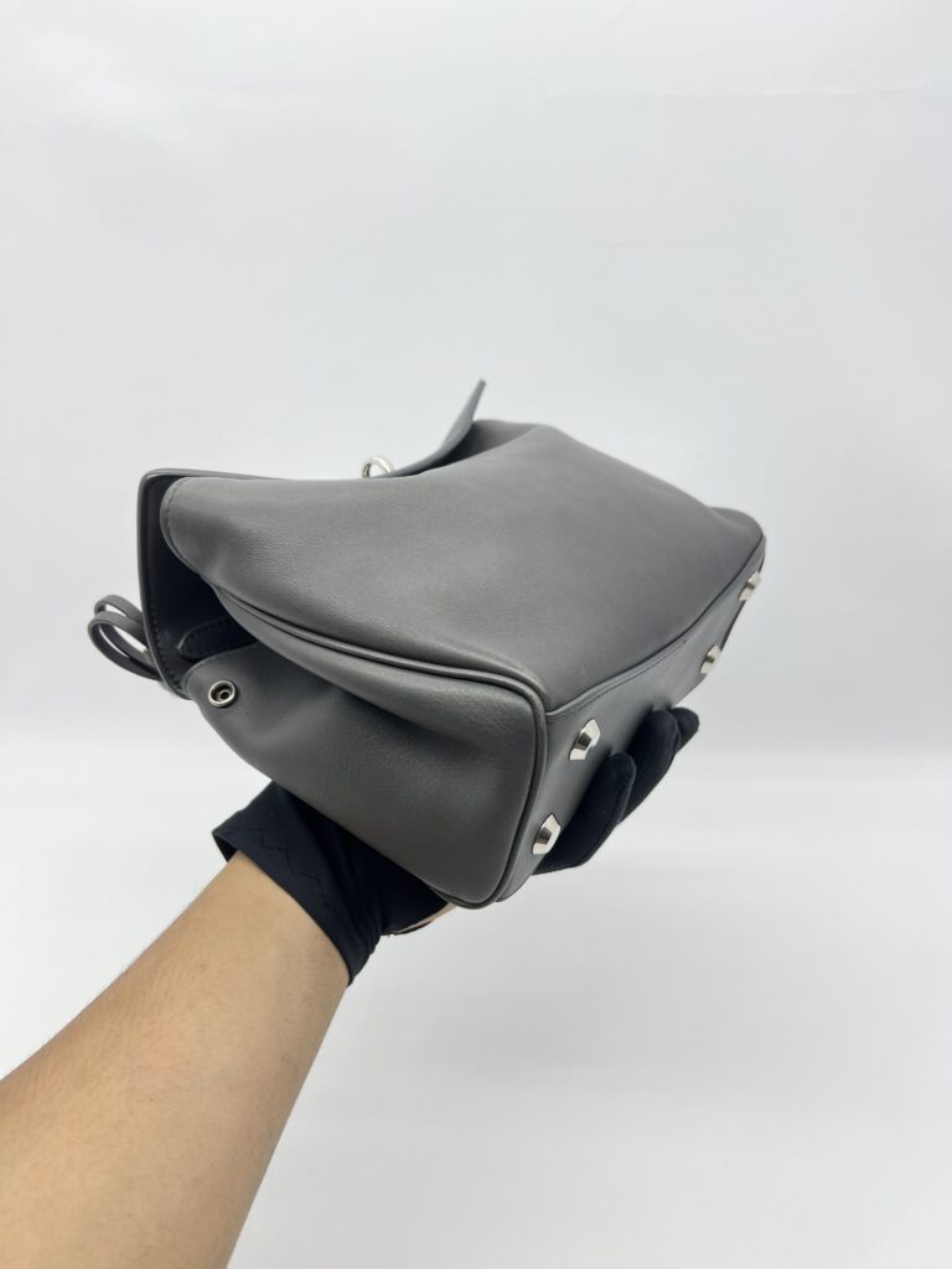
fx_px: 953
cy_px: 634
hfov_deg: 53.1
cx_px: 476
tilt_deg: -27.3
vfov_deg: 67.3
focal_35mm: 26
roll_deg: +1.1
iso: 32
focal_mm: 5.7
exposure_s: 1/100
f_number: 1.5
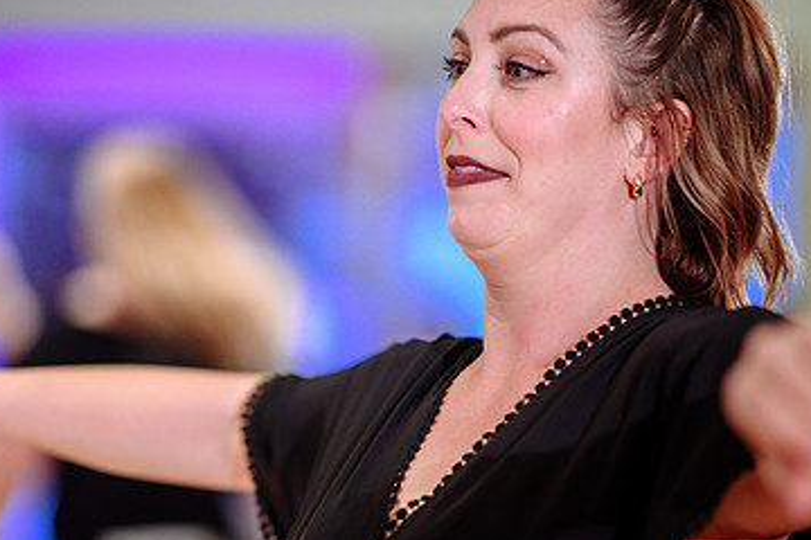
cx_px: 367
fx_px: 3807
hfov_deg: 12.2
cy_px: 356
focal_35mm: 169
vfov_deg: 8.1
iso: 1250
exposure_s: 1/500
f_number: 1.4
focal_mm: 105
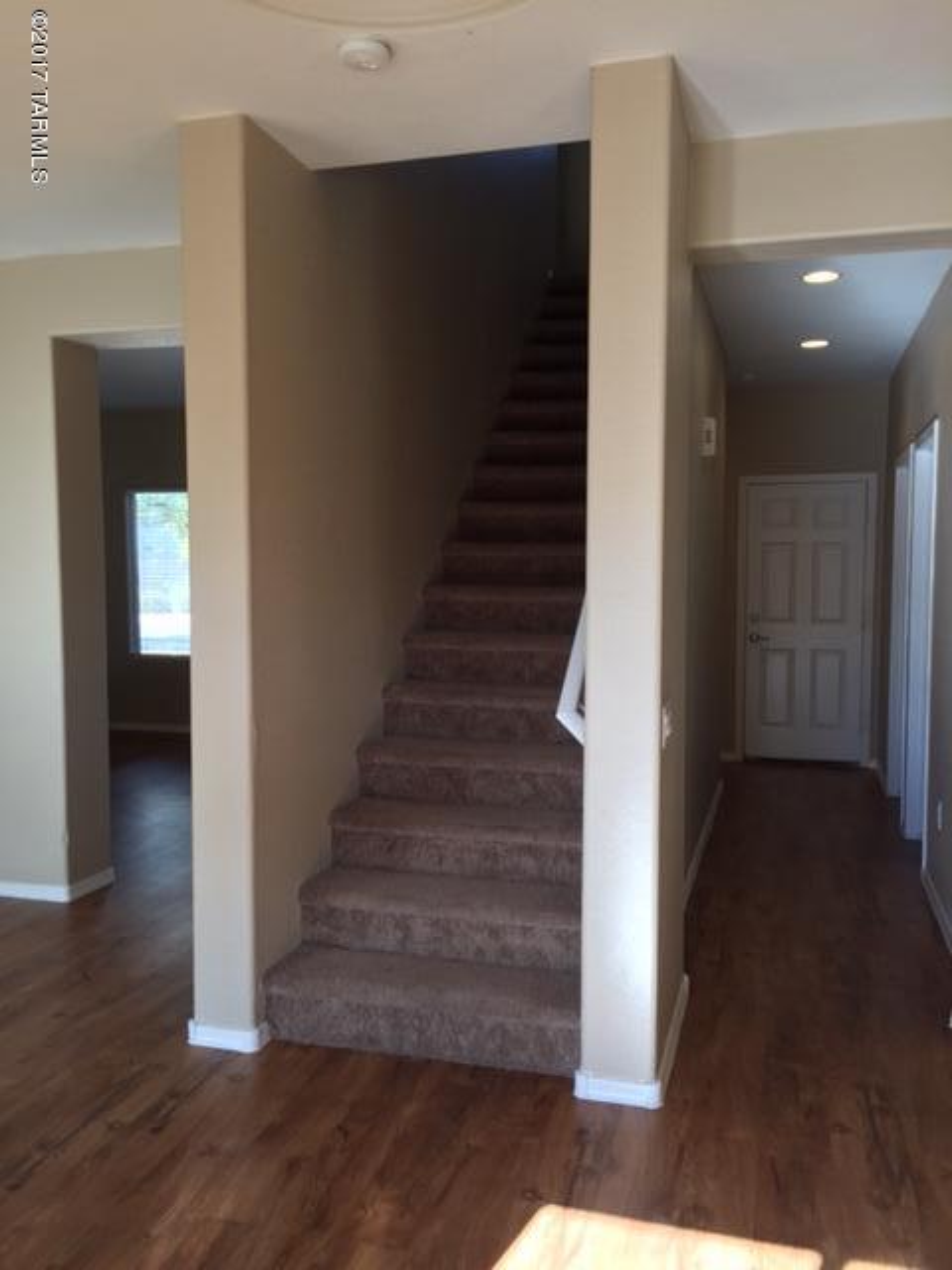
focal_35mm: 29
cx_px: 476
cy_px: 635
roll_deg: +0.0
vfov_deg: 61.7
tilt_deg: -4.0
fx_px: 1063
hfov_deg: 48.2
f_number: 2.2
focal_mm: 4.15
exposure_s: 1/60
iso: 32
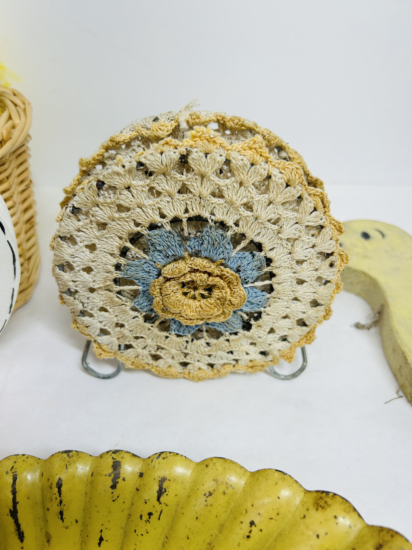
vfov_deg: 67.3
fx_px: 413
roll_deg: +1.2
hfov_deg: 53.1
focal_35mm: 26
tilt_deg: -38.1
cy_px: 275
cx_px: 206
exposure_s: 1/324
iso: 50
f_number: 1.5
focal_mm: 5.7
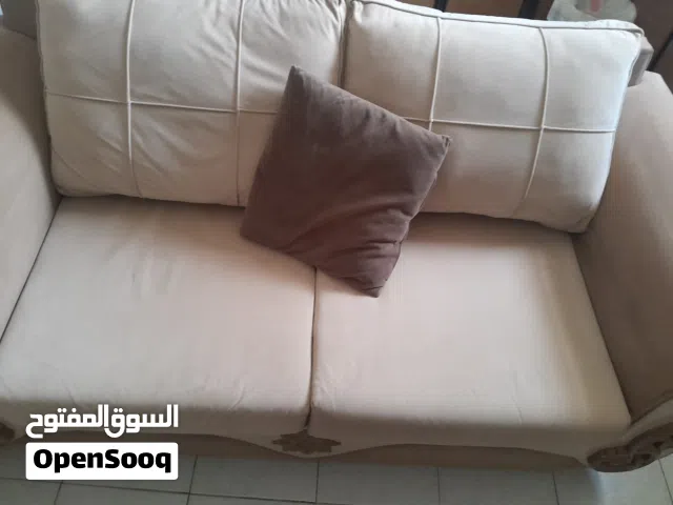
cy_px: 252
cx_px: 336
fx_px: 505
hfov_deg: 67.3
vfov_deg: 53.1
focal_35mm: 26
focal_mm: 3.98
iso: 640
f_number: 1.8
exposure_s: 1/25
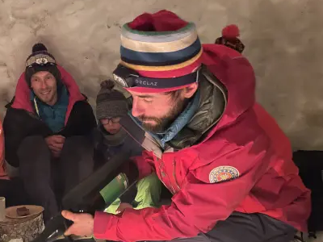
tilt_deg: -9.4
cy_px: 157
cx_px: 84
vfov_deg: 36.5
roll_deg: +3.0
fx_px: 364
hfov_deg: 46.3
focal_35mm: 39
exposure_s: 1/23
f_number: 1.6
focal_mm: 4.2
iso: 1000
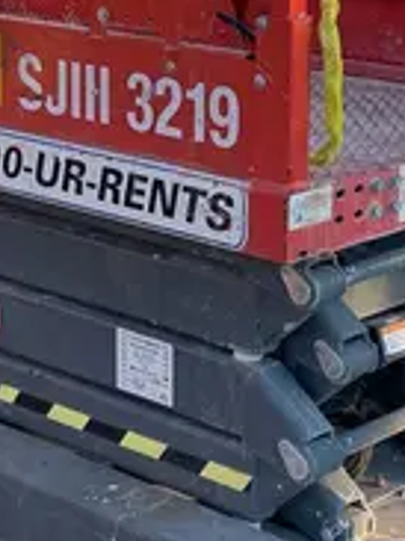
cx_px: 139
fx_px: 1624
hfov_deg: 14.2
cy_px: 102
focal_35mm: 104
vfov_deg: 18.7
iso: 50
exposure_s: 1/1014
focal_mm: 4.2
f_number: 1.6
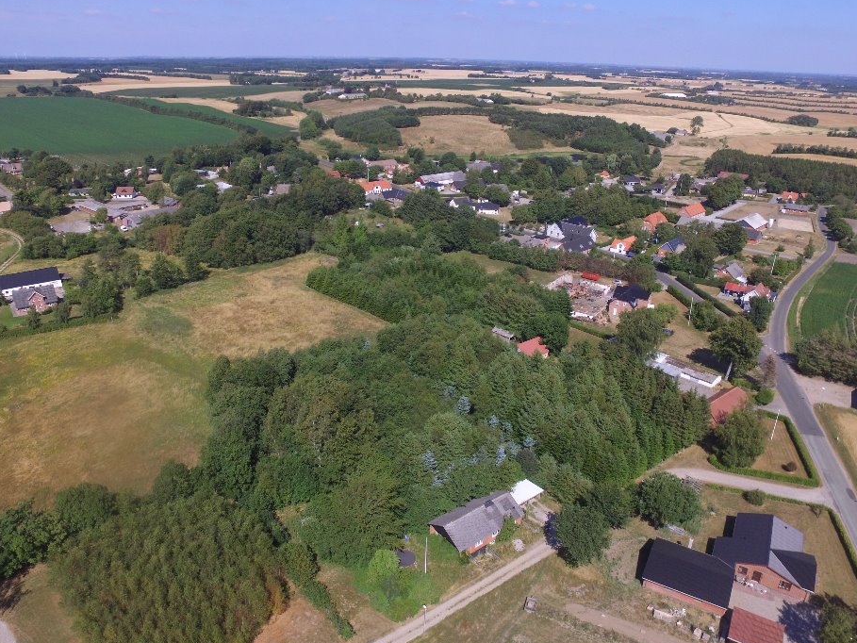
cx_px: 424
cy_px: 309
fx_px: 545
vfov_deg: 61.1
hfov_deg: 76.4
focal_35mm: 22
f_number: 2.8
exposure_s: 1/1418
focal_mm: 3.61
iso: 100
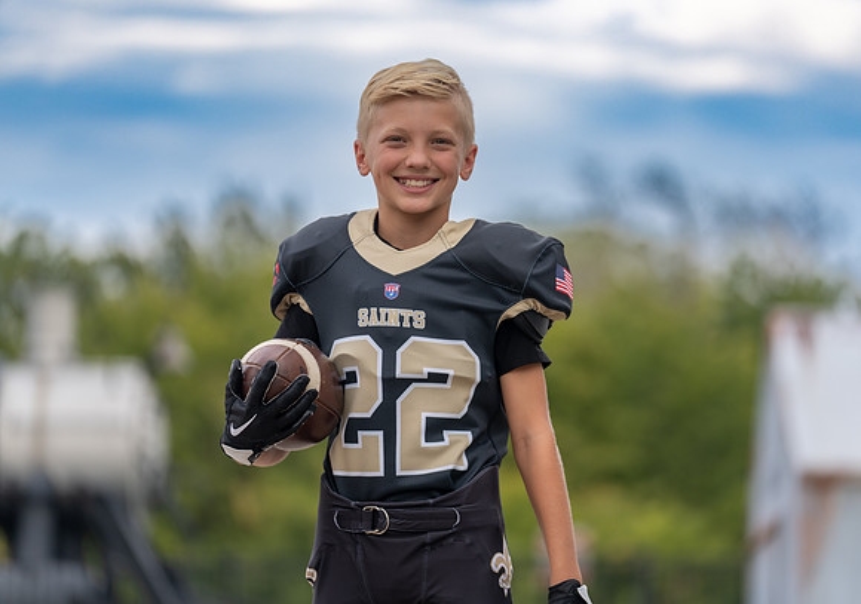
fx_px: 3948
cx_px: 456
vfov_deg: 8.8
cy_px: 301
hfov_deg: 12.4
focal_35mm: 162
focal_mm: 156
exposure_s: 1/500
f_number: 2.8
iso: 100
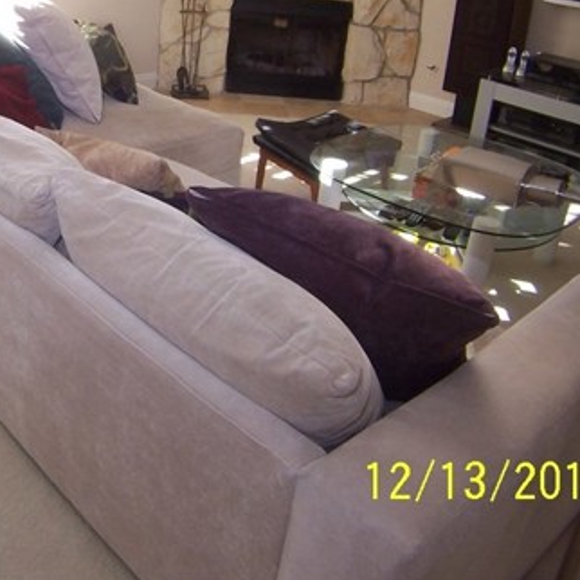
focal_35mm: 58
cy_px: 169
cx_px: 94
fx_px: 1099
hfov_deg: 28.7
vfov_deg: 29.2
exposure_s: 1/60
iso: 80
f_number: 2.8
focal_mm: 5.5
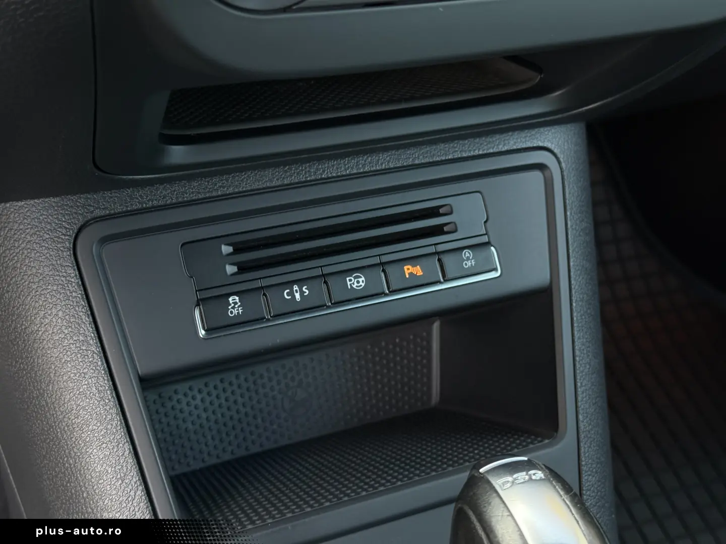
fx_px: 1007
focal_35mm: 48
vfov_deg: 30.3
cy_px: 272
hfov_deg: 39.7
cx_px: 363
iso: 160
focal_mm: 6.76
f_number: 1.78
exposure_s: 1/75
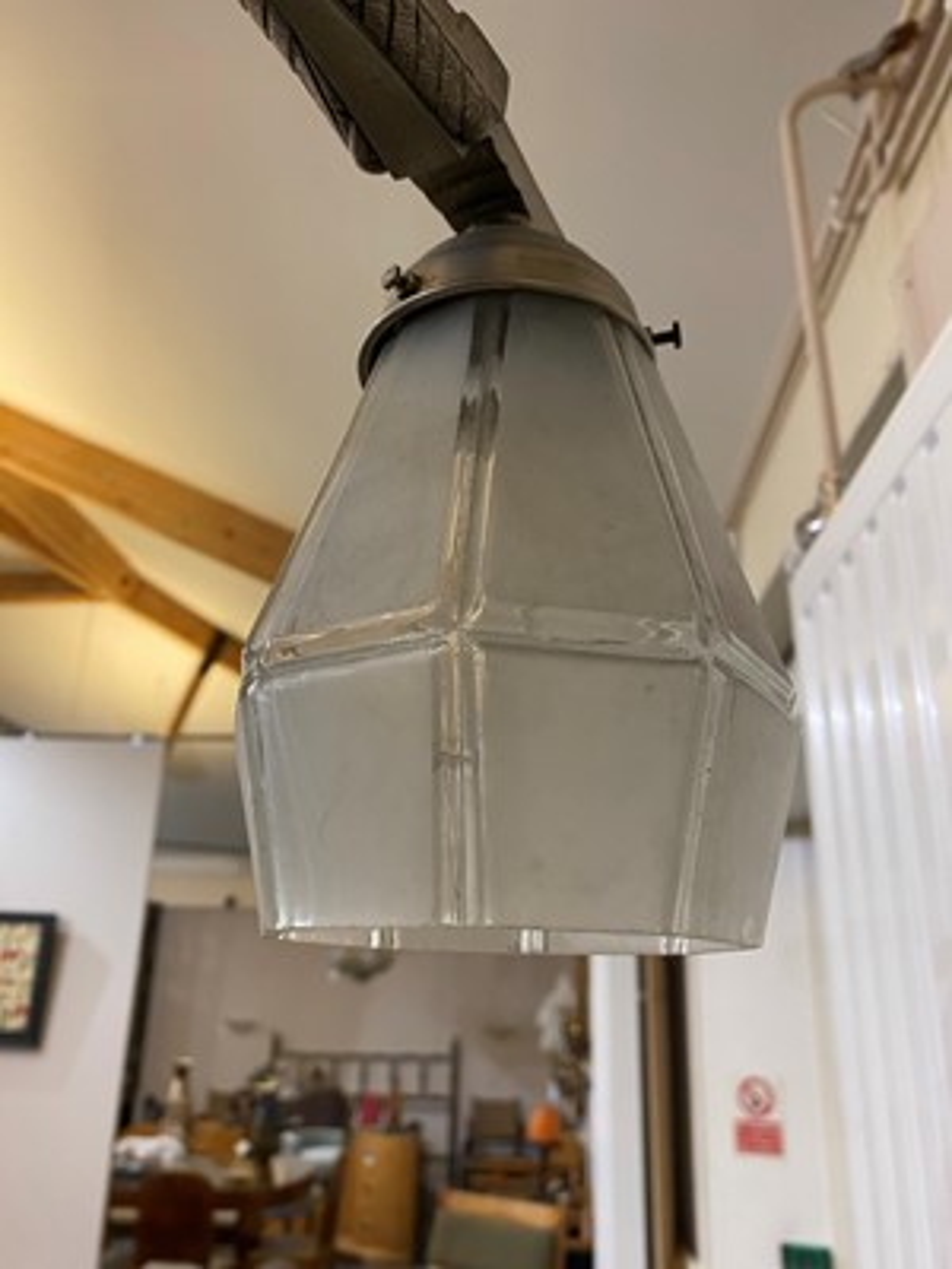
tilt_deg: +20.5
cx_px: 476
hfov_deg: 53.1
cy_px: 634
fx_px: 953
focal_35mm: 26
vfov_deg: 67.3
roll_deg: -0.6
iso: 125
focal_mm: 4.25
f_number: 1.8
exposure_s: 1/50
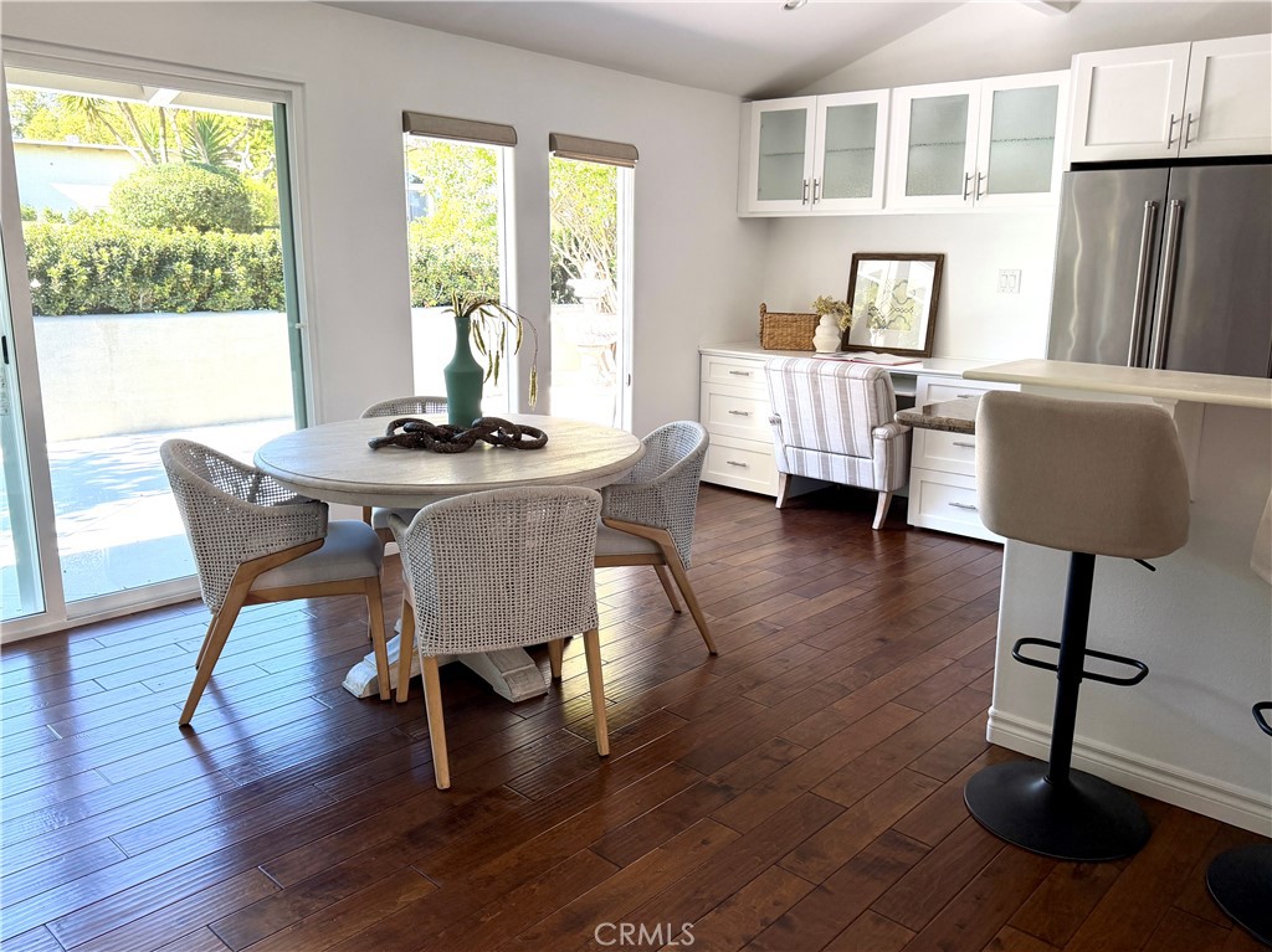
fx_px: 881
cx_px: 636
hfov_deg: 71.6
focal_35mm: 24
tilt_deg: -12.7
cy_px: 476
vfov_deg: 56.8
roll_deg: +2.0
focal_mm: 6.76
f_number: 1.78
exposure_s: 1/207
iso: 125
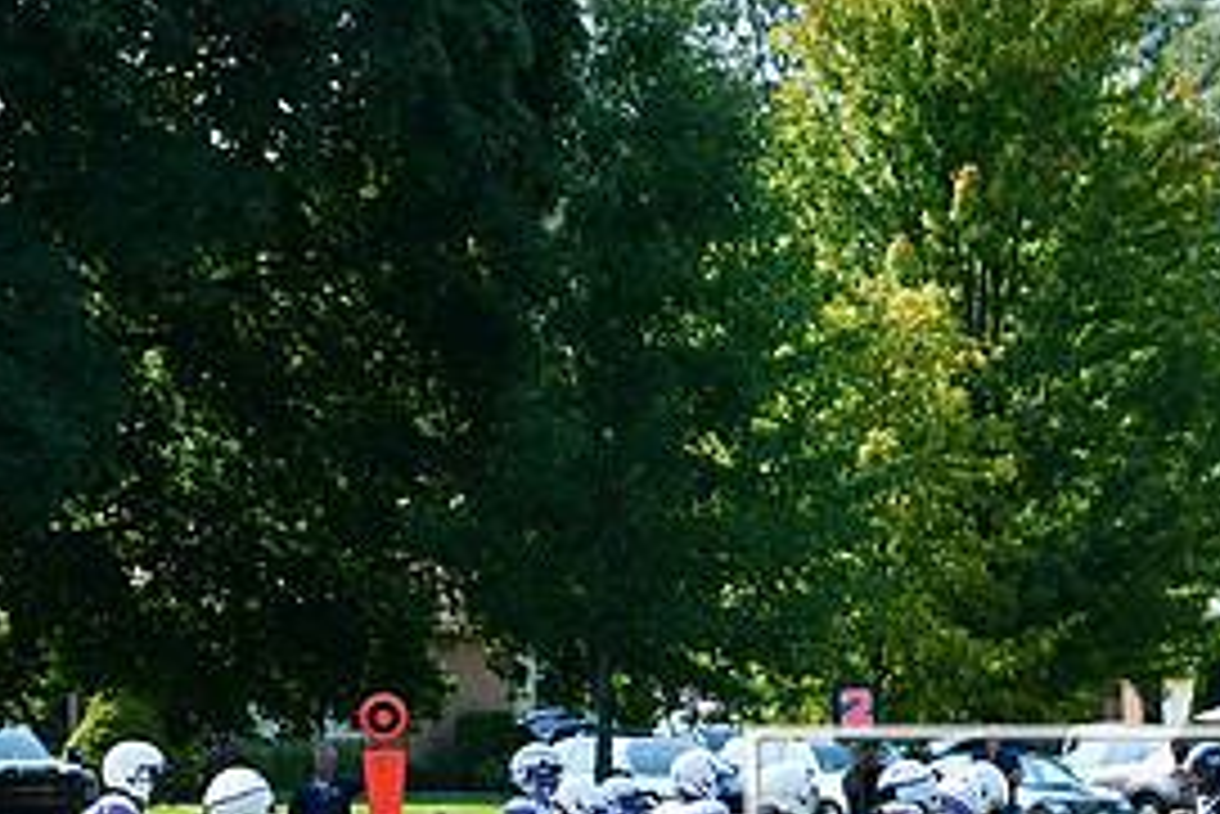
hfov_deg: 13.4
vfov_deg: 9.1
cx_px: 1283
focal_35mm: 150
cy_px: 753
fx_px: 5086
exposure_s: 1/1000
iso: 125
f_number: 2.8
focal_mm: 70
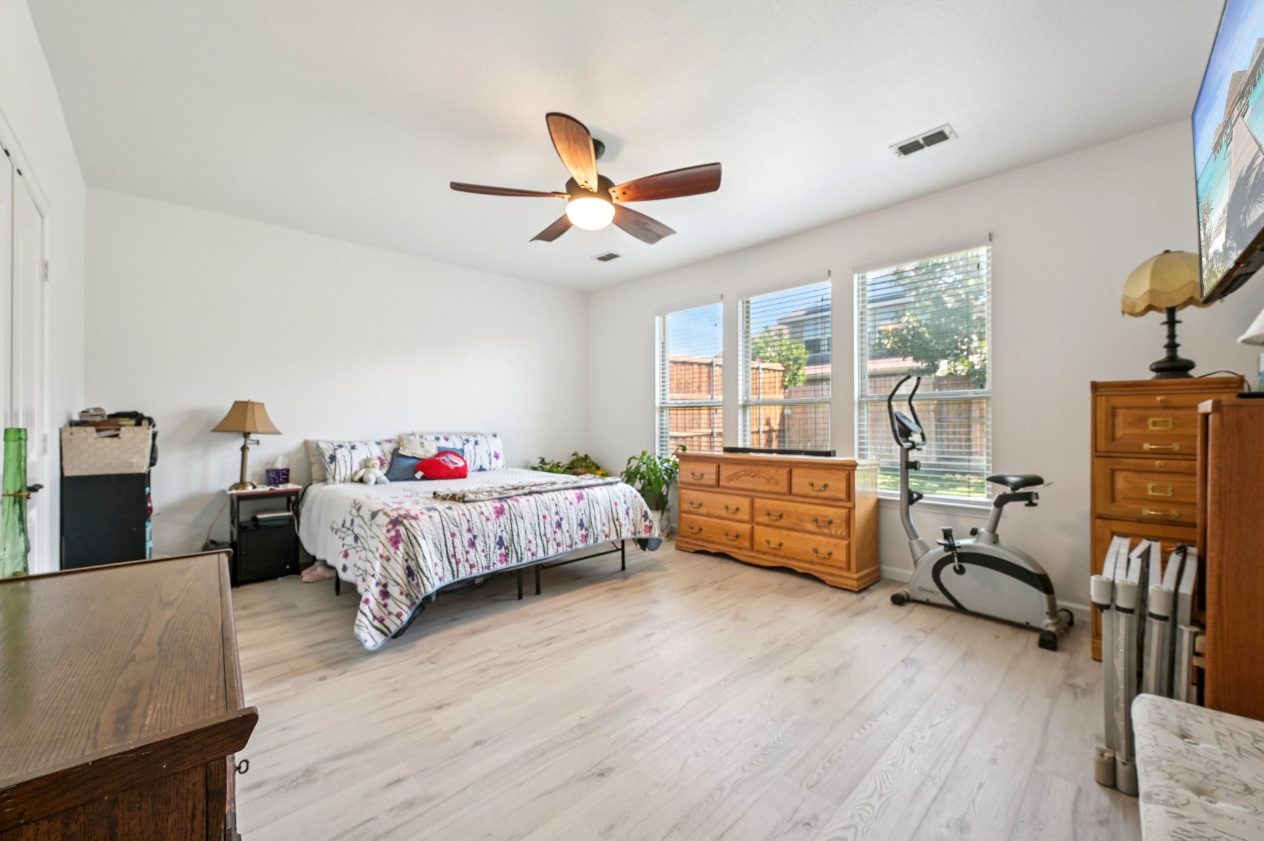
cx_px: 632
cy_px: 420
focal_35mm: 14
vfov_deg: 81.1
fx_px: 491
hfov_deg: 104.3
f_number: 9
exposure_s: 1/5
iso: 250
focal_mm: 14
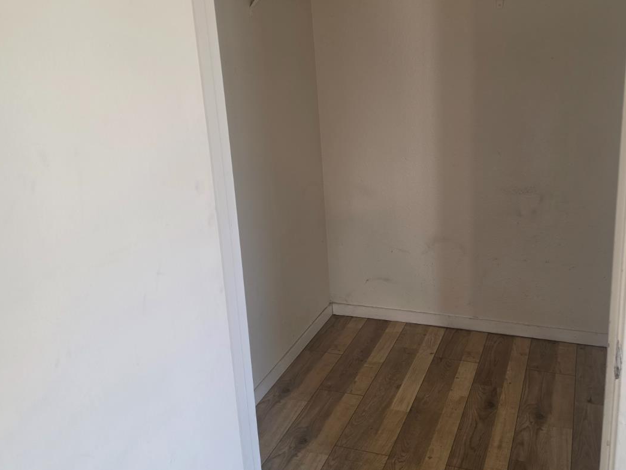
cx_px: 415
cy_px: 183
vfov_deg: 42.7
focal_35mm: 33
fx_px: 597
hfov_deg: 54.3
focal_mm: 6.5
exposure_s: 1/120
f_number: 1.4
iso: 125
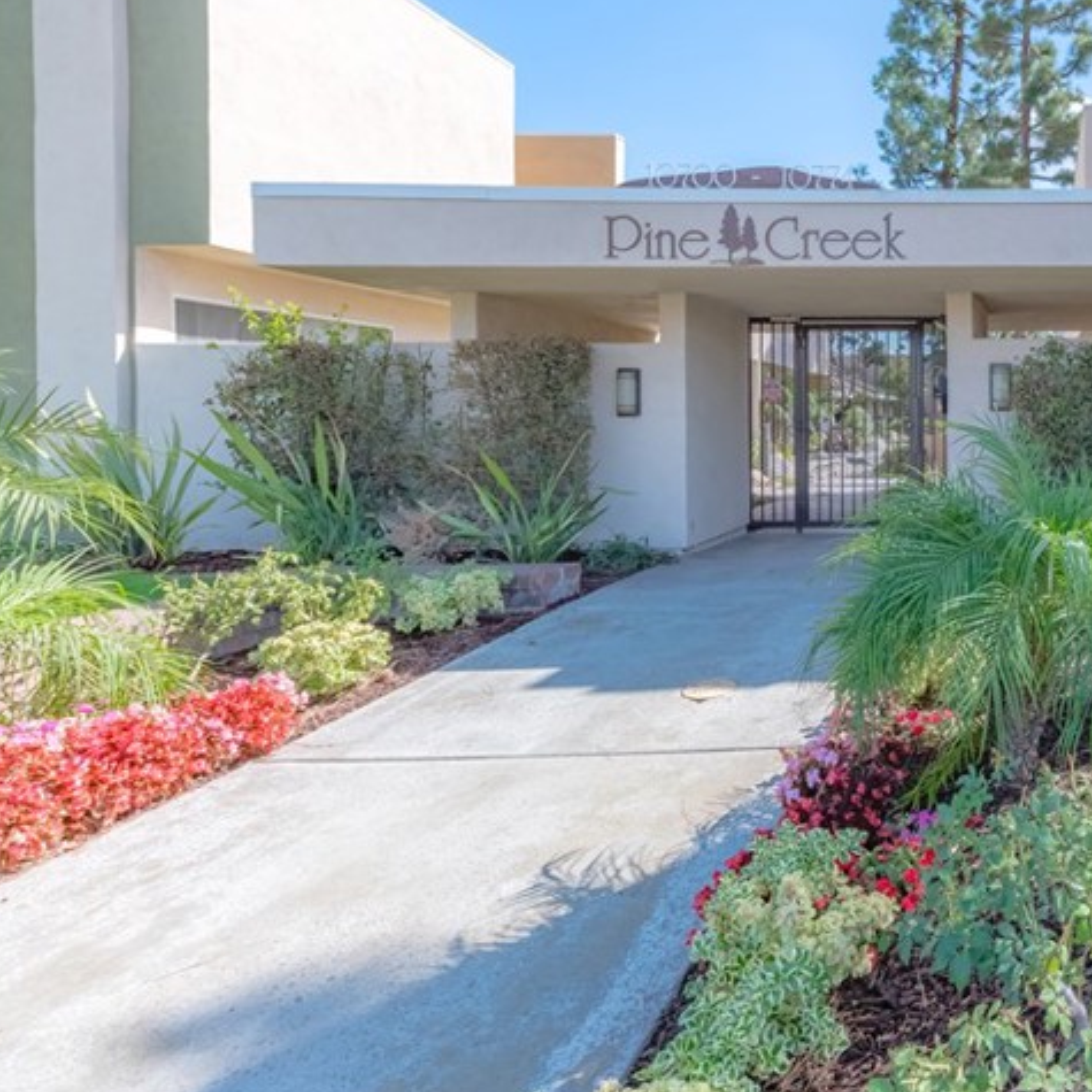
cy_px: 417
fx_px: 785
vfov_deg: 68.7
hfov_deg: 55.5
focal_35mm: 22
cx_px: 1067
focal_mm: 12
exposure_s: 1/640
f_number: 8
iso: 320
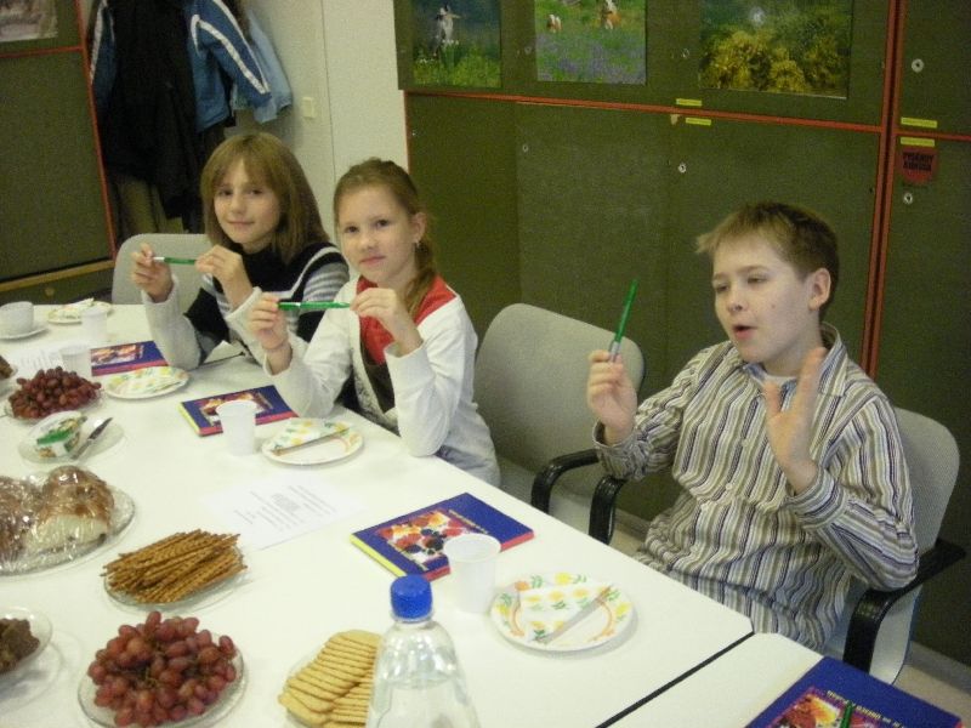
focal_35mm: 35
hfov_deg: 52.6
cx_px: 486
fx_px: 982
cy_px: 364
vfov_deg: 40.7
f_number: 2.8
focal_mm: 5.7
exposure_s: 1/34.2
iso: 400
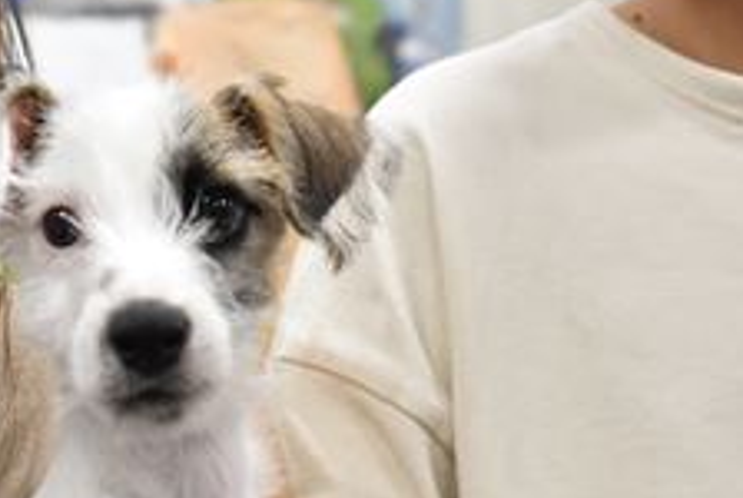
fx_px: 2570
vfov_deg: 11.1
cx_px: 272
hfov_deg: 16.4
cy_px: 189
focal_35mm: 124
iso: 1600
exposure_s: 1/100
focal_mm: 31
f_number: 5
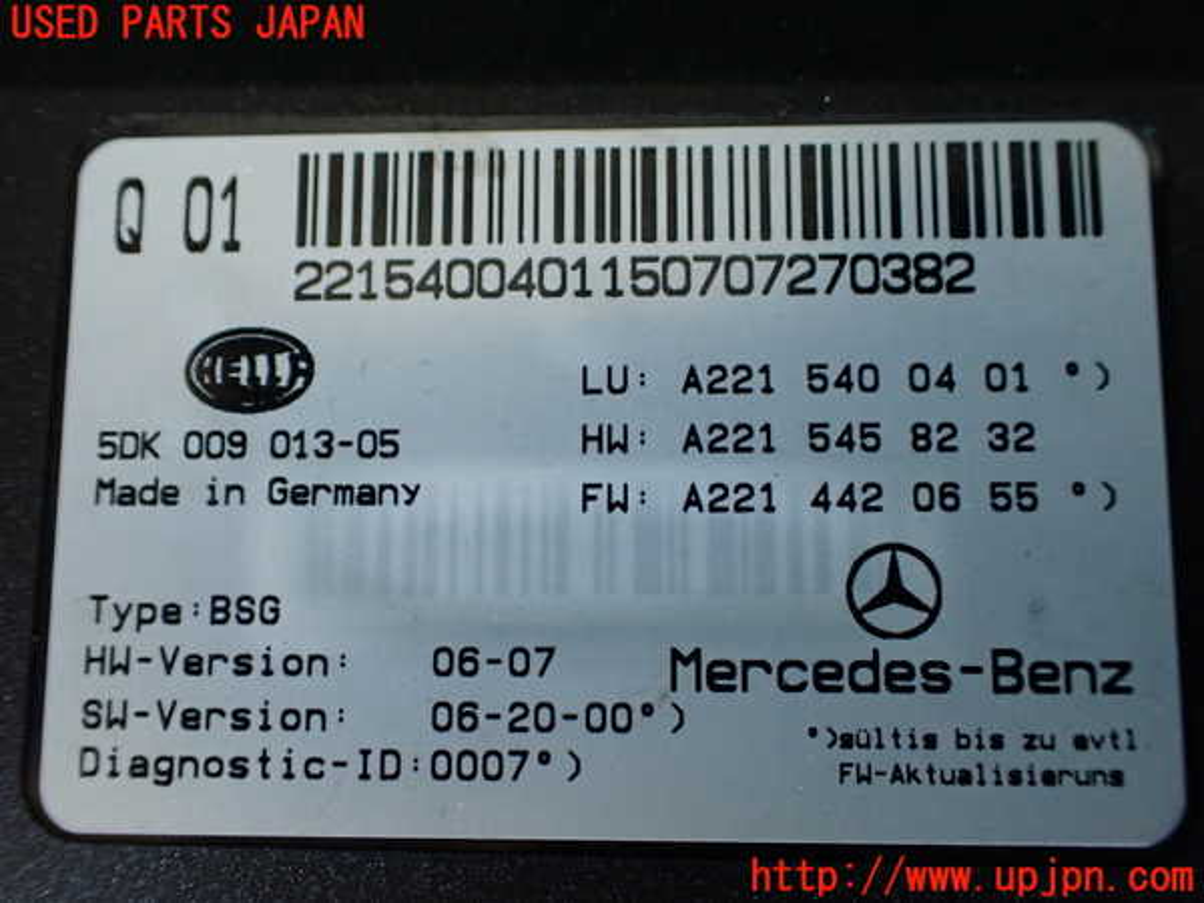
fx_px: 1043
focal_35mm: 30
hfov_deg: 60.0
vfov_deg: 46.8
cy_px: 452
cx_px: 602
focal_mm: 5.4
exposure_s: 1/125
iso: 500
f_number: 2.3
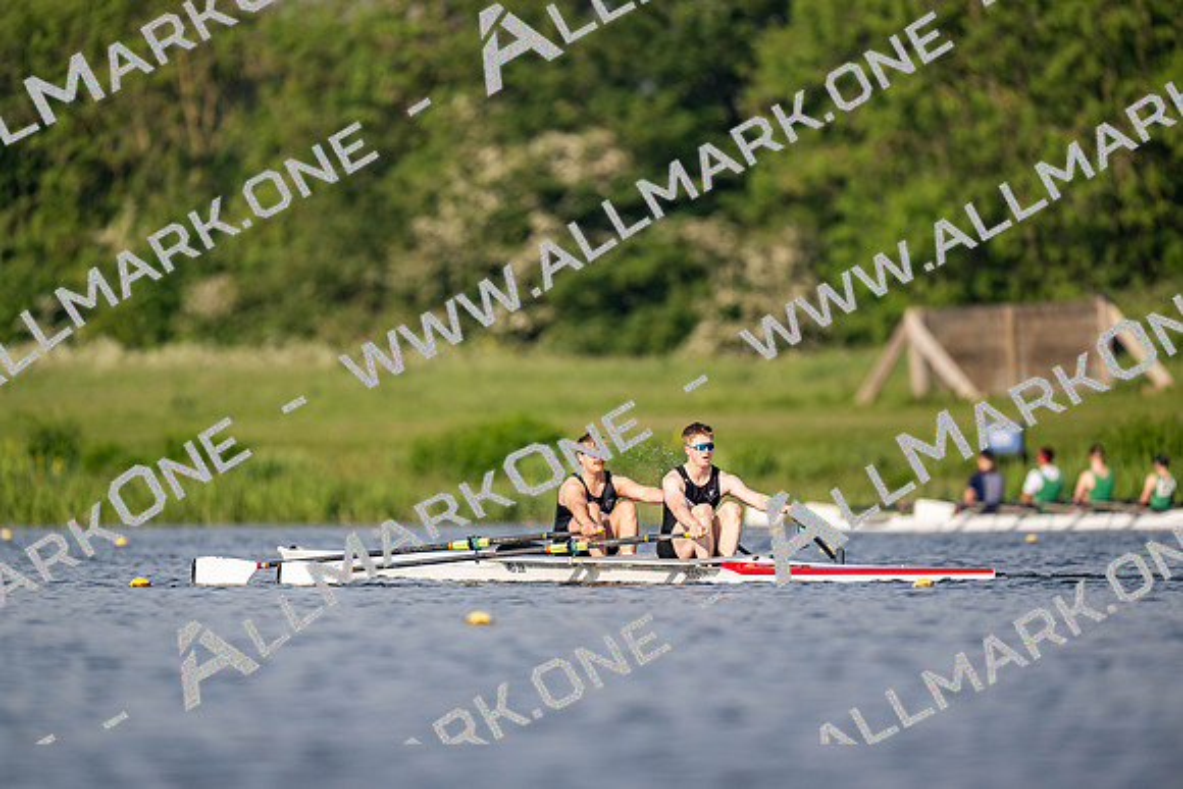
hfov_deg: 3.4
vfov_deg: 2.3
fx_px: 19720
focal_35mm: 600
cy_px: 394
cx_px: 592
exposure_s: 1/2500
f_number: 4
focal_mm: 600
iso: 250
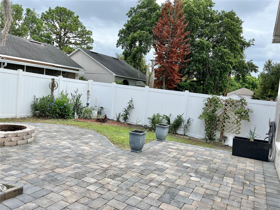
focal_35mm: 26
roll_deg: -4.9
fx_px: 210
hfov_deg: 67.3
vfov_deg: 53.1
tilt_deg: -2.9
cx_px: 140
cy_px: 105
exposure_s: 1/2755
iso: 50
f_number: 1.6
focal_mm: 5.1
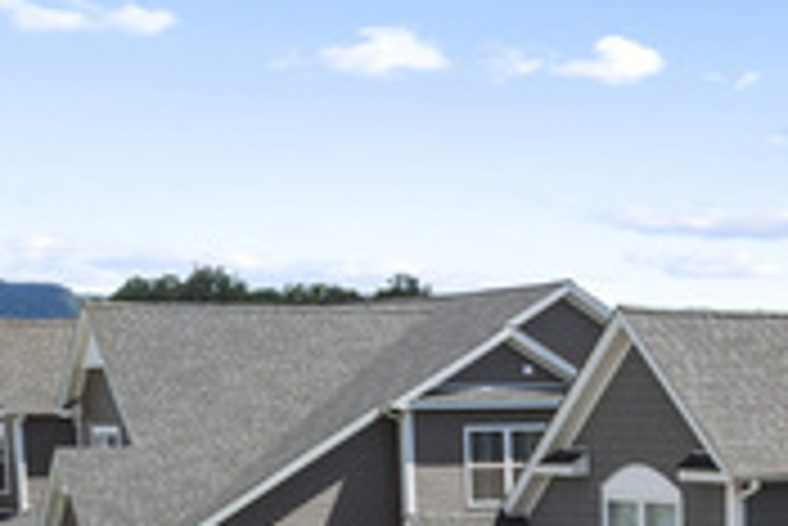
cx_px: 802
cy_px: 735
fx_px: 1993
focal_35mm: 91
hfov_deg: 21.5
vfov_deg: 14.3
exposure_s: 1/80
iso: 100
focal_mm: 12.29
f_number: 5
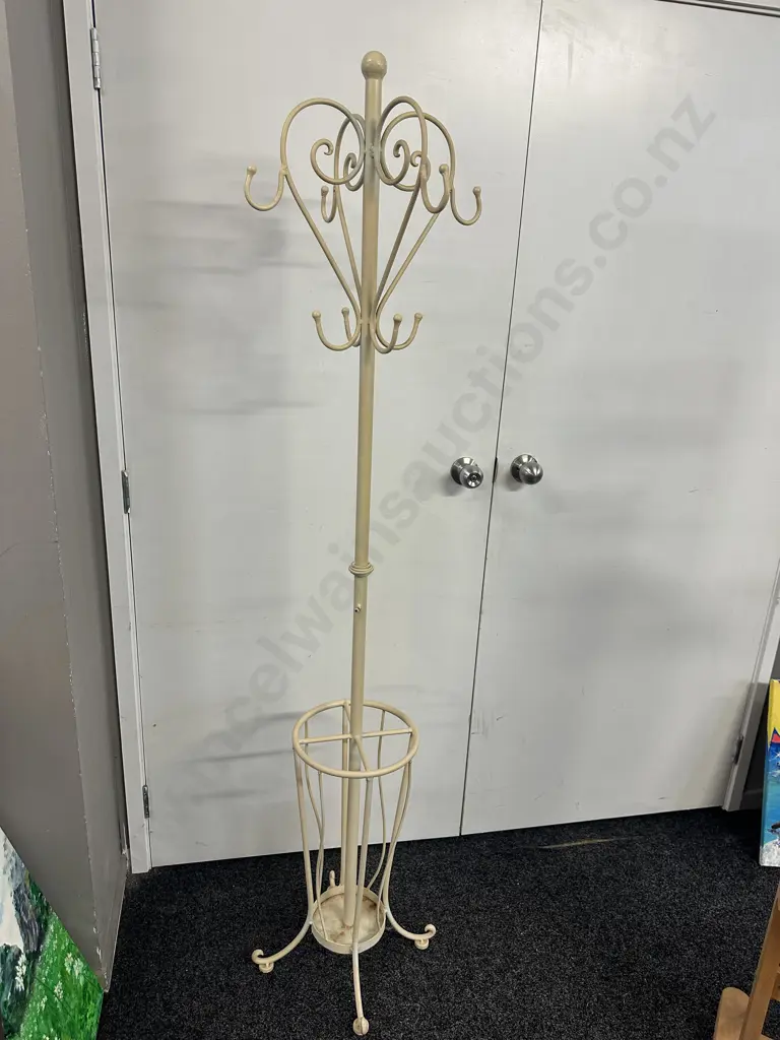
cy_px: 520
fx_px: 721
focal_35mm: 24
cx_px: 390
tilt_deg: -18.3
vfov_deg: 71.6
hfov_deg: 56.8
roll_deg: -4.2
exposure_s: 1/100
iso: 160
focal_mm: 6.86
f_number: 1.78
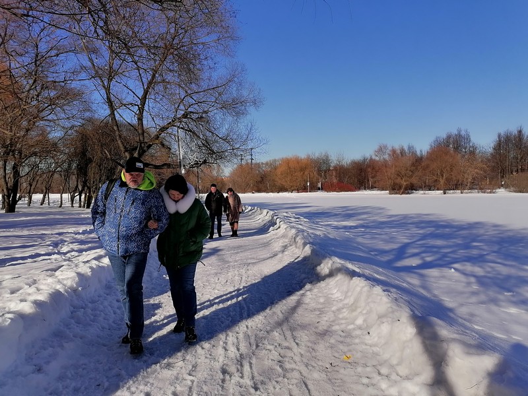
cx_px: 264
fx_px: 412
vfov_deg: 51.4
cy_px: 198
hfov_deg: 65.3
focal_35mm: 27
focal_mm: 5.3
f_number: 1.8
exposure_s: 1/1330
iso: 50
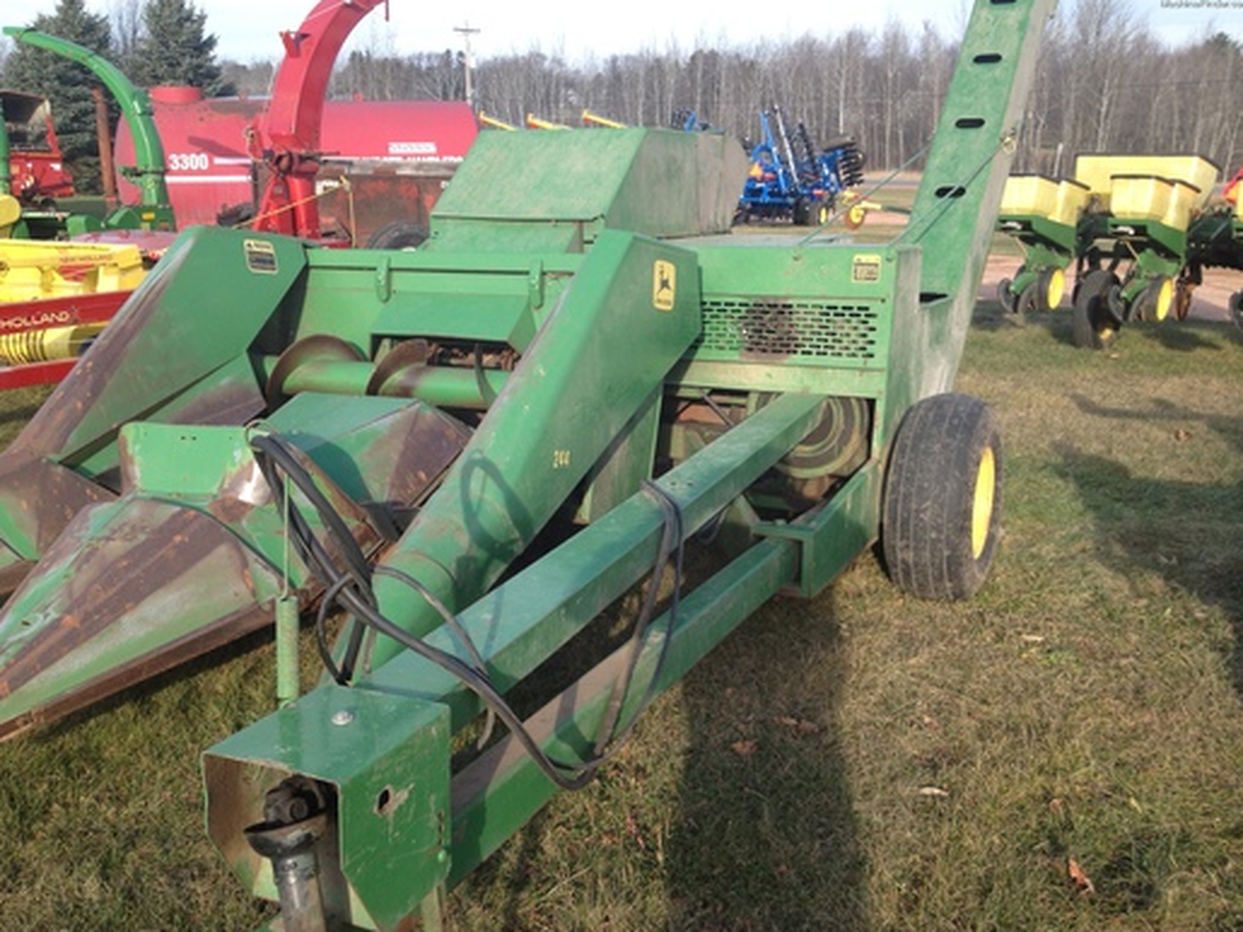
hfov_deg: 50.1
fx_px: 1328
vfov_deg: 38.6
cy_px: 485
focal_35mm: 37
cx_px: 594
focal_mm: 4.28
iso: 50
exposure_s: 1/488
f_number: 2.4
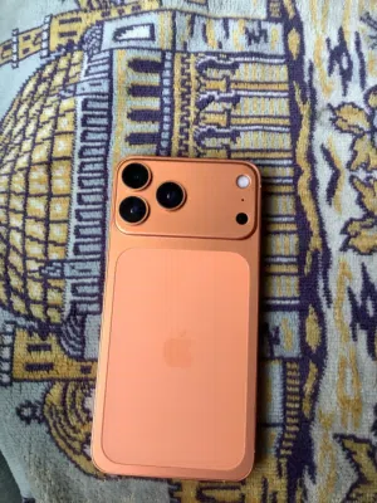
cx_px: 188
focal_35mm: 31
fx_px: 450
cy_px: 252
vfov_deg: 58.4
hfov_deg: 45.4
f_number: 2.4
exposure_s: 1/50
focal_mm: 3.3
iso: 125
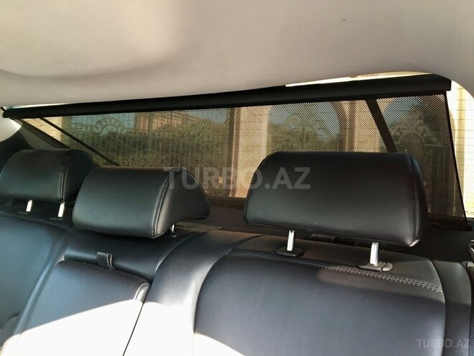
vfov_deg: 48.2
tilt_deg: +3.7
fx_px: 397
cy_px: 178
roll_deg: -2.6
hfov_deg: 61.7
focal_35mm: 29
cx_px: 237
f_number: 2.2
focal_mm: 4.15
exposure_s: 1/33
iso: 80
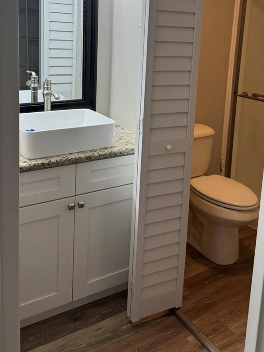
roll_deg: -2.5
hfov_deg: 39.6
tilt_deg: -9.8
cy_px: 91
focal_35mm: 36
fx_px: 366
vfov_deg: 49.5
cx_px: 138
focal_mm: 6.76
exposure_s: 1/120
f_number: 1.78
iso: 125
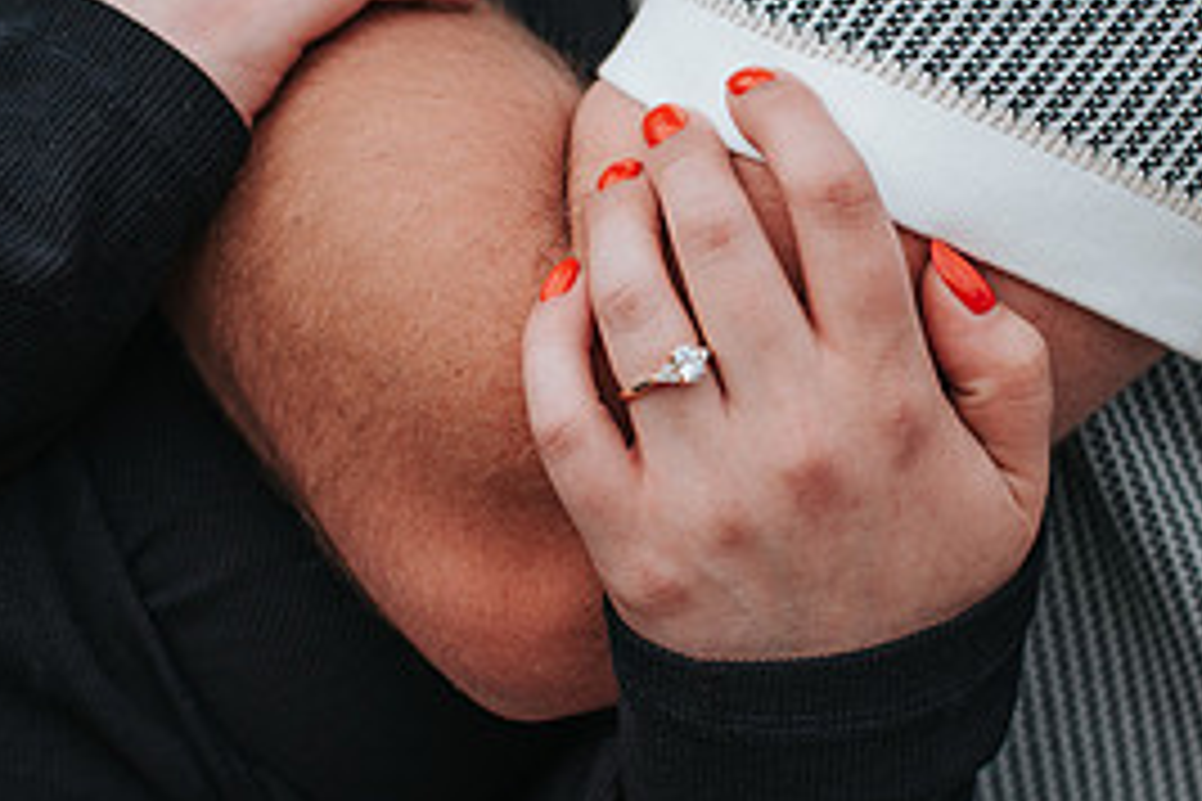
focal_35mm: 76
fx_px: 2537
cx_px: 801
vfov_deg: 17.9
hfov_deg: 26.5
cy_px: 358
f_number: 3.5
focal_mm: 35
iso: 400
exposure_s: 1/1000
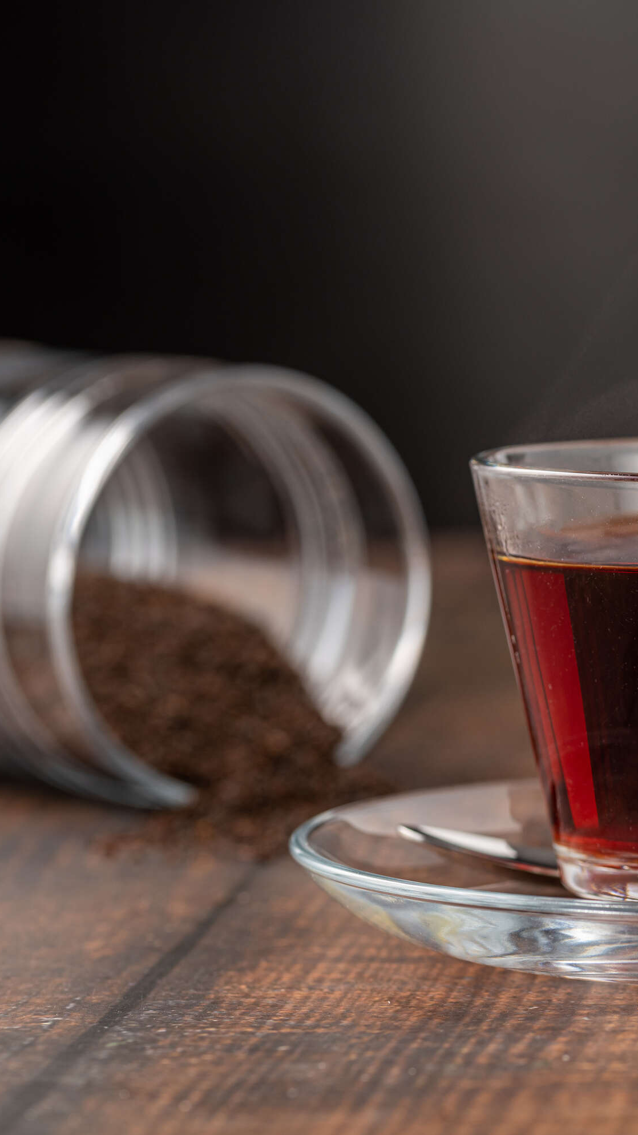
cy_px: 566
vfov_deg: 13.0
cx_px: 680
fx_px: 4993
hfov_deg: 7.3
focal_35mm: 166
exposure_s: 1/200
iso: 64
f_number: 10
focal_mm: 105
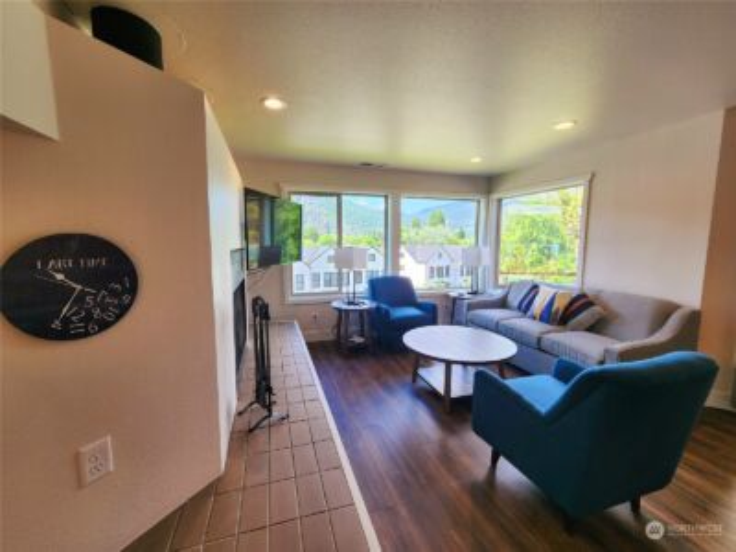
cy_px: 276
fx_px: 276
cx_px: 368
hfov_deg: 106.2
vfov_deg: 89.9
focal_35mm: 13
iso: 64
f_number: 2.2
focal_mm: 2.2
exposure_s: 1/120
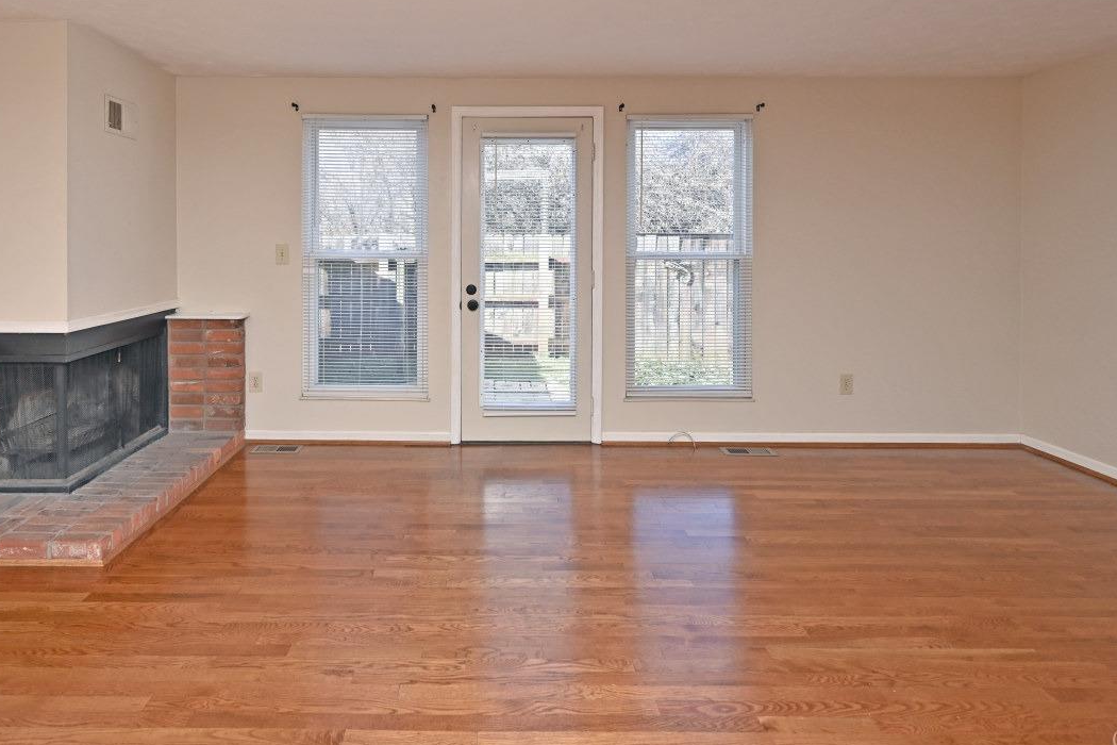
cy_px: 245
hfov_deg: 83.4
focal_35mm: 20
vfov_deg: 60.4
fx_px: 621
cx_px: 478
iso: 200
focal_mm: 14
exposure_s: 1/100
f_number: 5
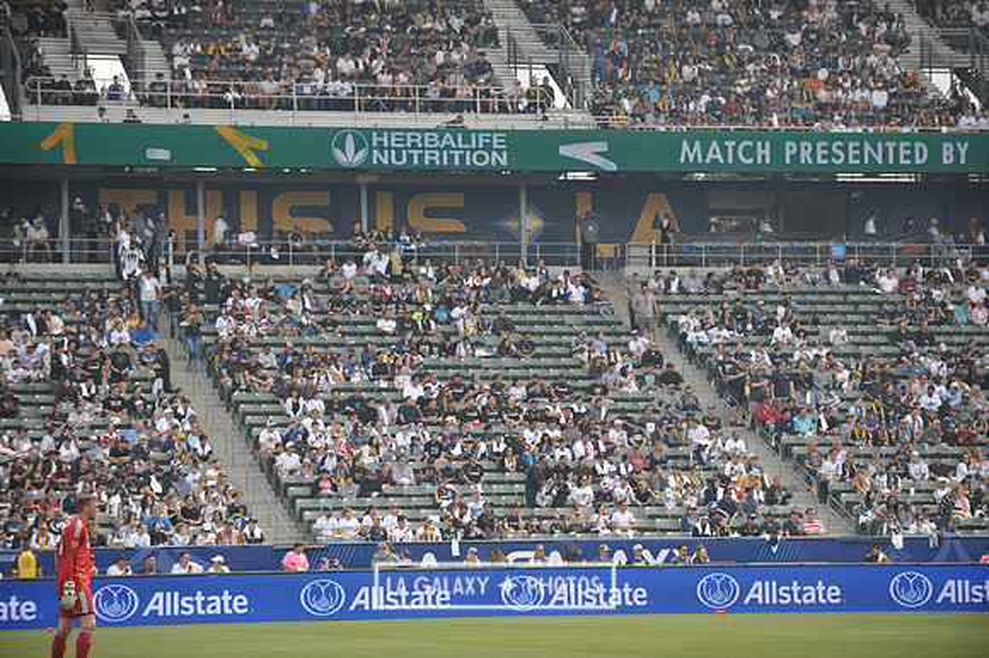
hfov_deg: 14.7
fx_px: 3844
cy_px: 329
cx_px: 494
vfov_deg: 9.8
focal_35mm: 140
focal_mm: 140
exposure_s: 1/2500
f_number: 3.5
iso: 320
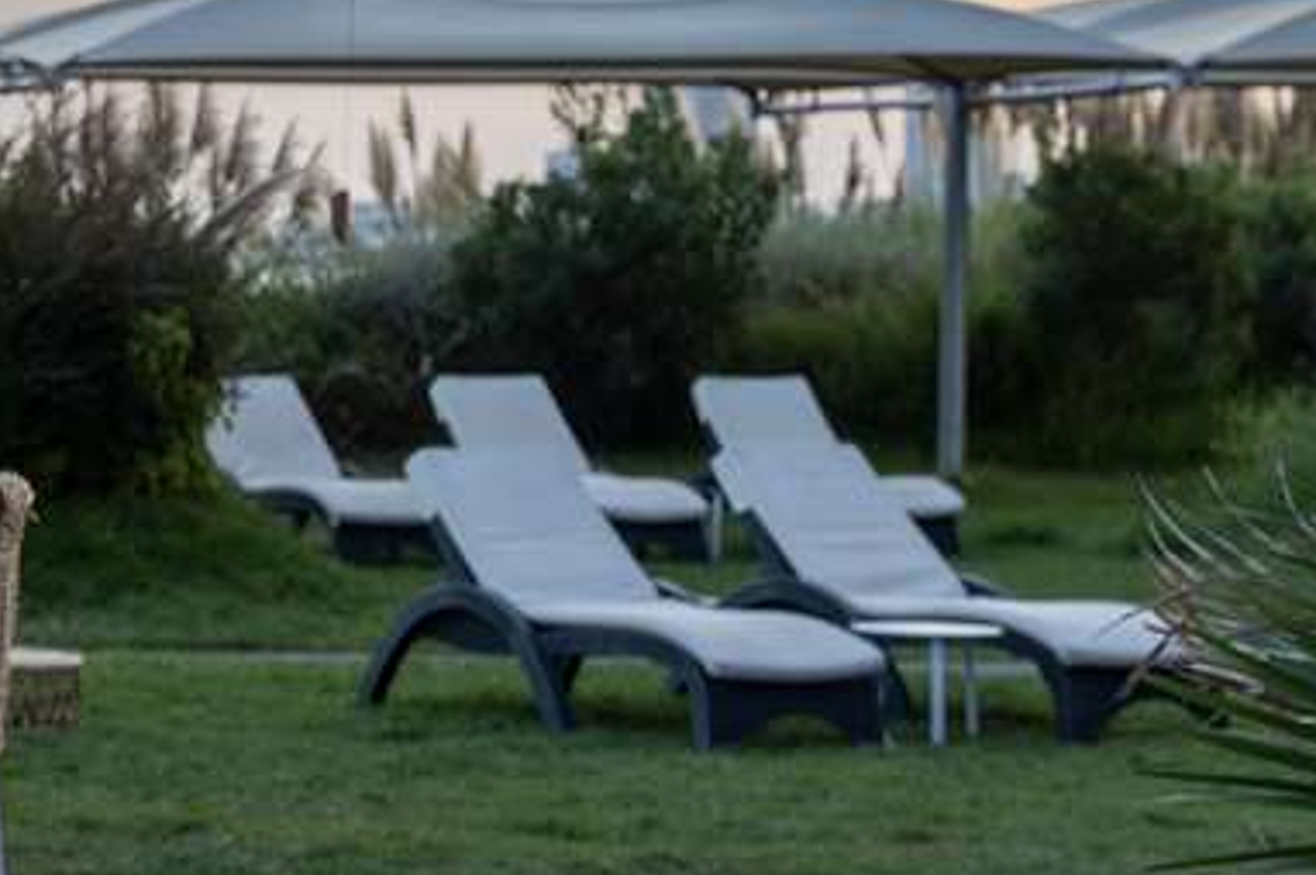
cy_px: 320
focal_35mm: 173
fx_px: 6319
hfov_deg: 11.5
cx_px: -534
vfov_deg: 7.9
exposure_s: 1/50
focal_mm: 44
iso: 160
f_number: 4
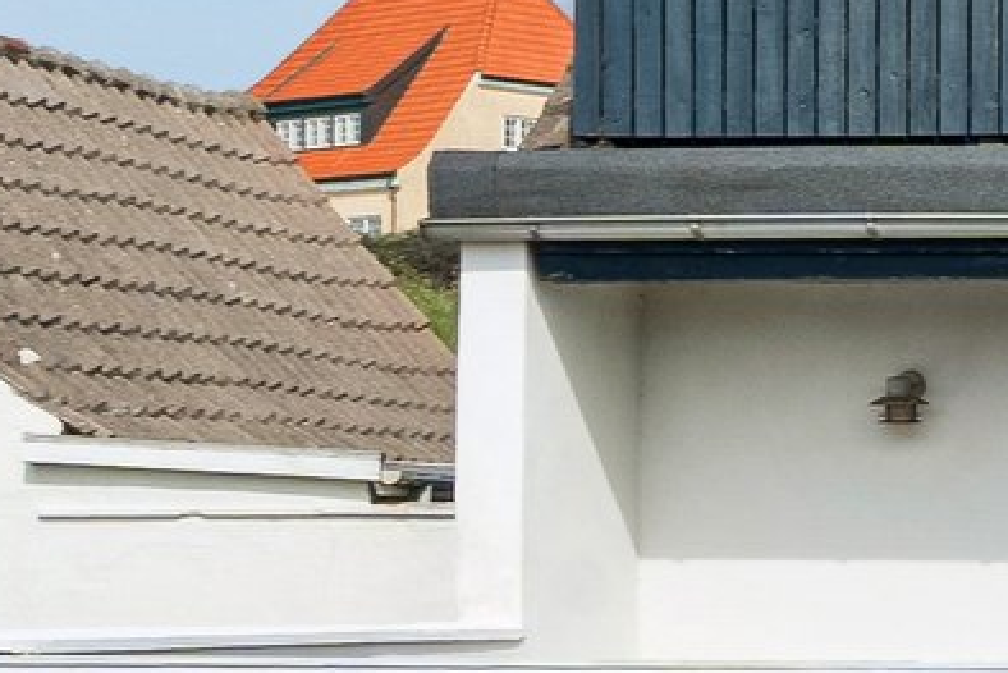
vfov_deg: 8.6
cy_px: 335
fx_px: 4481
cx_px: 2085
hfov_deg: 11.4
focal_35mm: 160
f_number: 10
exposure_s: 1/250
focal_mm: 21
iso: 160
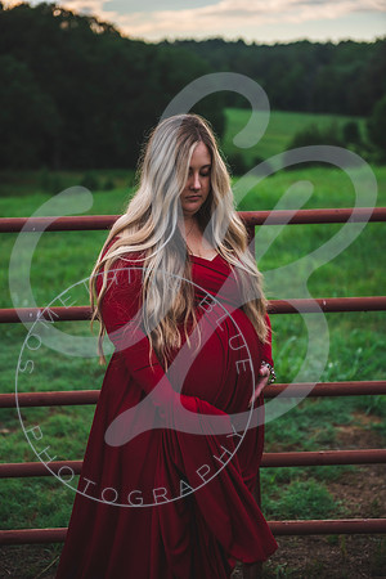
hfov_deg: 20.6
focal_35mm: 66
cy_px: 290
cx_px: 193
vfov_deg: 30.5
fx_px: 1061
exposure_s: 1/1000
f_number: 2.8
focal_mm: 66
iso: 200
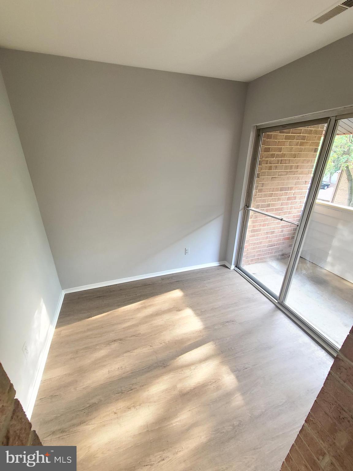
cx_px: 176
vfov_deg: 106.2
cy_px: 236
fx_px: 177
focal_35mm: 13
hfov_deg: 89.9
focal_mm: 2.2
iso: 320
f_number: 2.2
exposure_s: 1/40
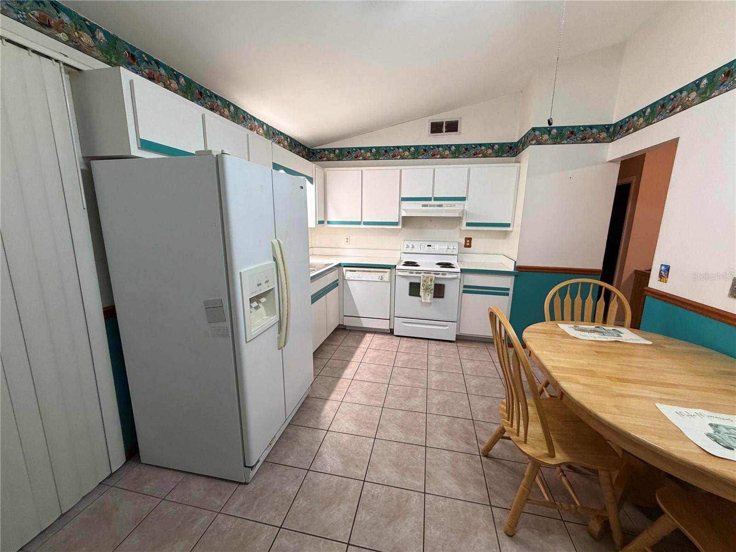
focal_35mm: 14
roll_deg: -1.3
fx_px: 298
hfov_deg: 102.1
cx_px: 368
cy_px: 276
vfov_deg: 85.7
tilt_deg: -11.5
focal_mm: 2.22
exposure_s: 1/60
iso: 250
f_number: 2.2
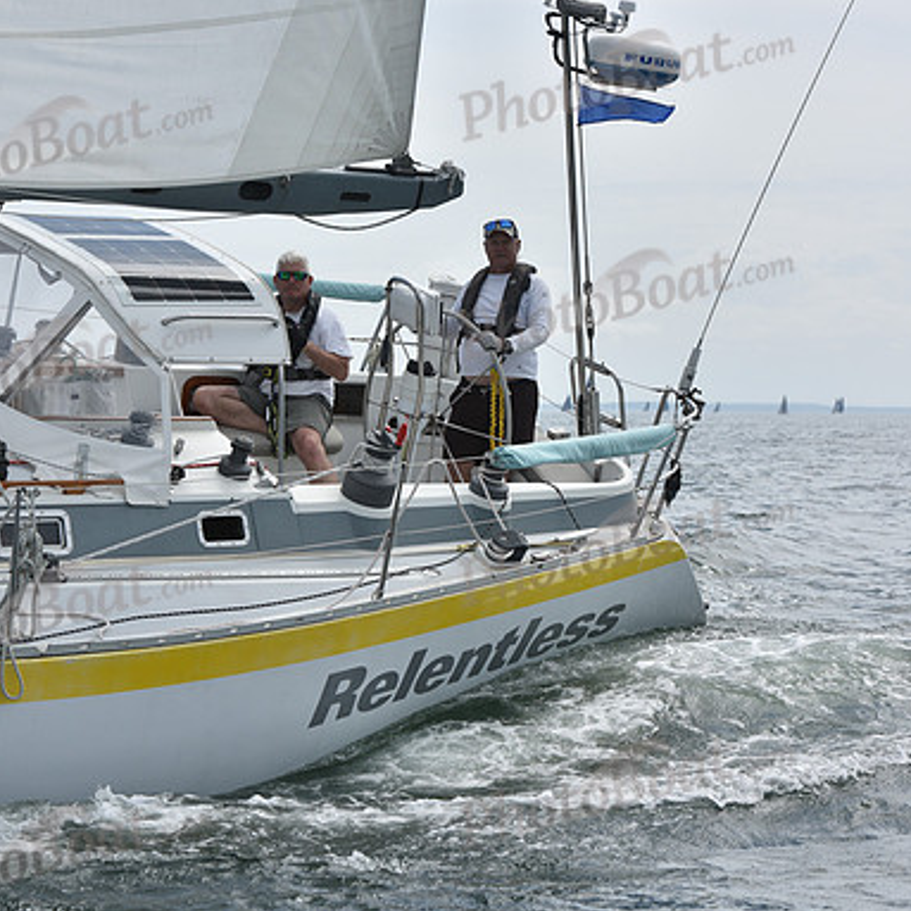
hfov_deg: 19.3
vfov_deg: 19.3
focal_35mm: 90
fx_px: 2680
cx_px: 338
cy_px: 456
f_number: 7.1
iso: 200
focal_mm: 70
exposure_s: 1/1250
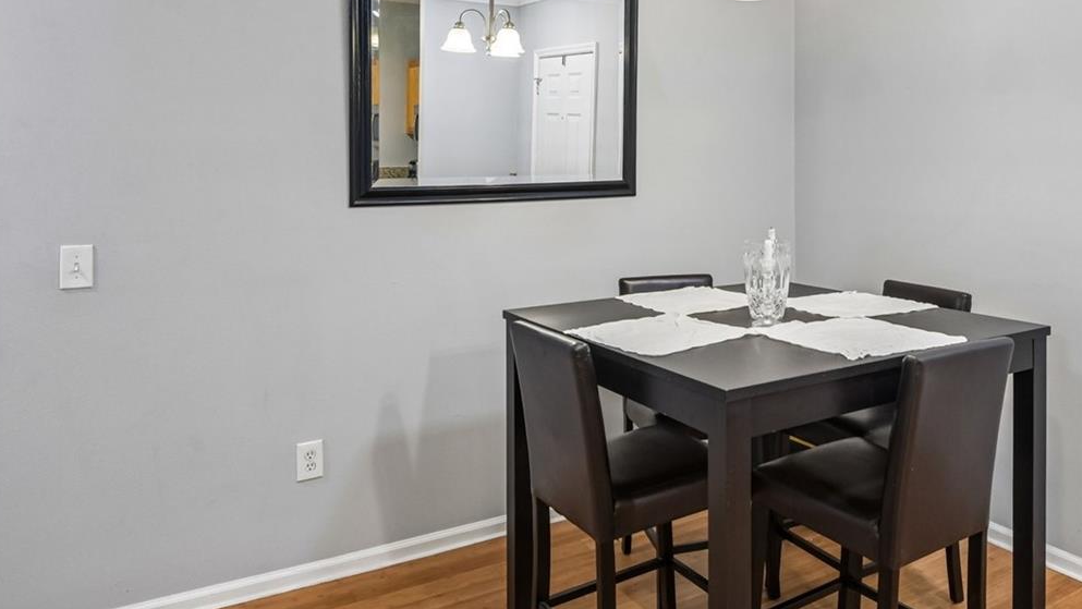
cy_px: 197
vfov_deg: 42.3
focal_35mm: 27
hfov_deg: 68.9
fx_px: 775
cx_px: 666
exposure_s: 1/8
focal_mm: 16
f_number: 8
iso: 400
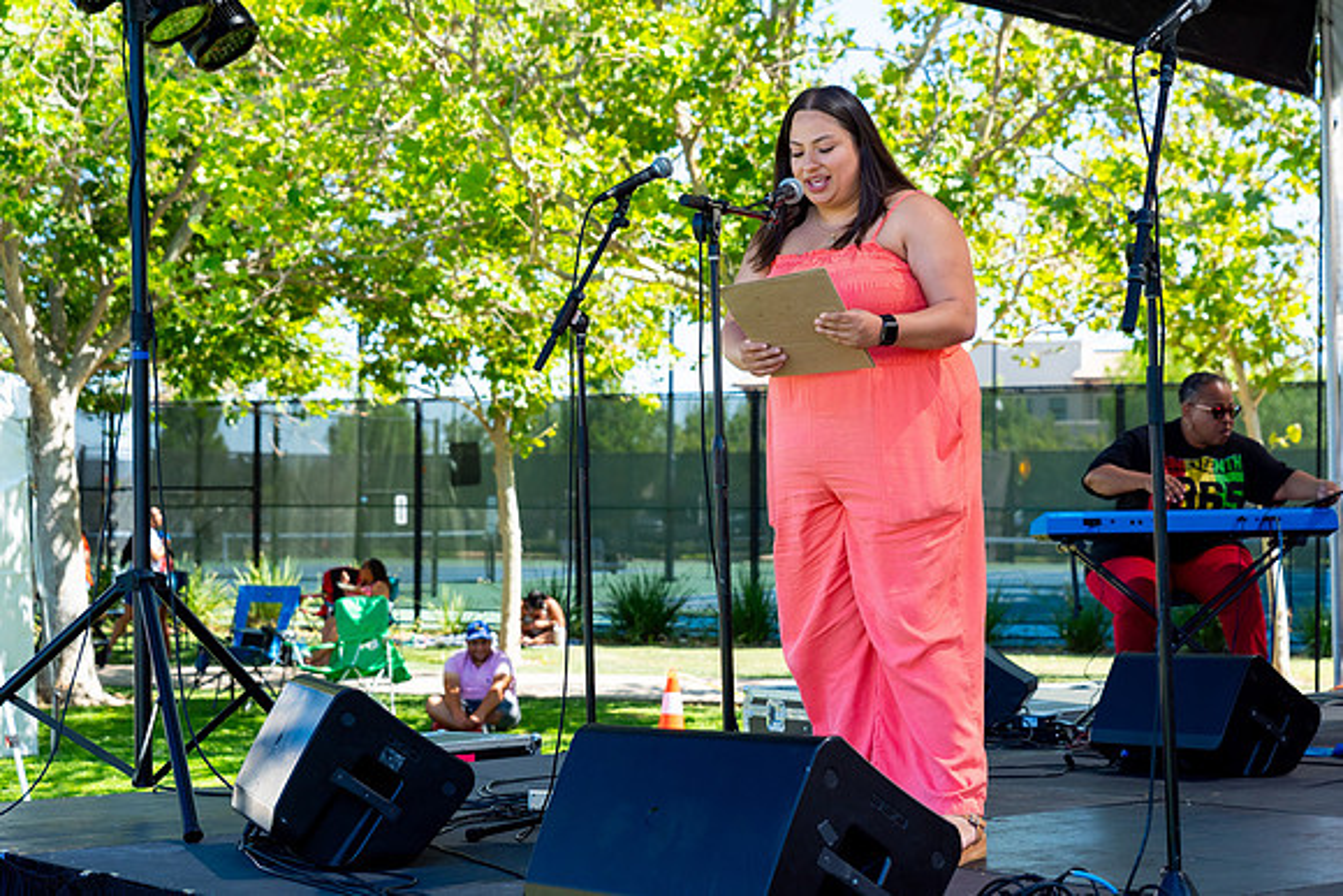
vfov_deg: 19.5
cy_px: 448
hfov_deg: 28.8
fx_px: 2612
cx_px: 672
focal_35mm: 70
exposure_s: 1/640
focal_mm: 70
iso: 320
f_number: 5.6
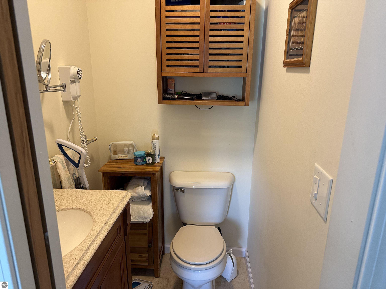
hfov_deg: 71.6
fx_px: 268
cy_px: 144
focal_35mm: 24
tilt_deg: -14.0
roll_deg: -1.0
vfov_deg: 56.8
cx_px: 193
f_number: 1.78
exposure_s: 1/60
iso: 200
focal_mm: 6.76
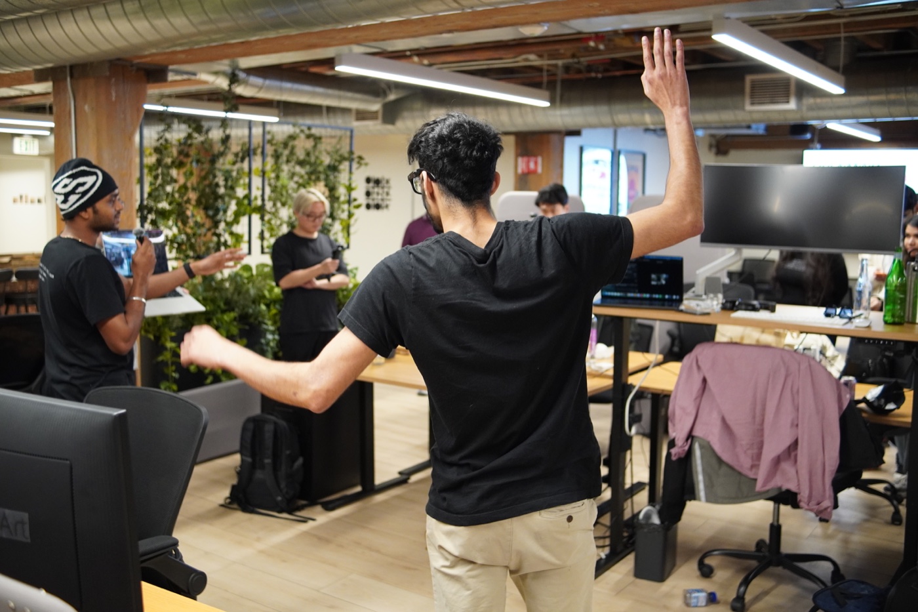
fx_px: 880
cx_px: 459
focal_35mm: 34
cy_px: 306
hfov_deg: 55.1
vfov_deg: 38.4
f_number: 2
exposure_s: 1/160
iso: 1600
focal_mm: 23
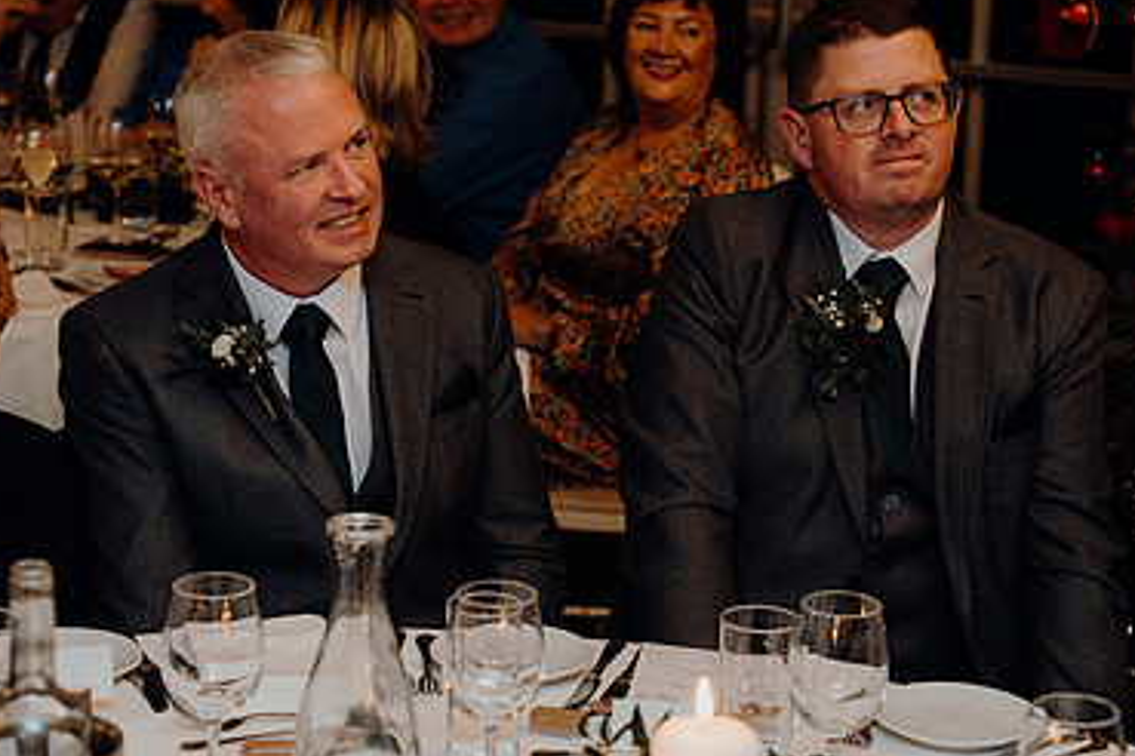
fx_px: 2774
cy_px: 324
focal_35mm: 88
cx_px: 646
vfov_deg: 15.5
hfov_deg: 23.1
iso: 2500
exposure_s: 1/160
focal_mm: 56
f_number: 3.5
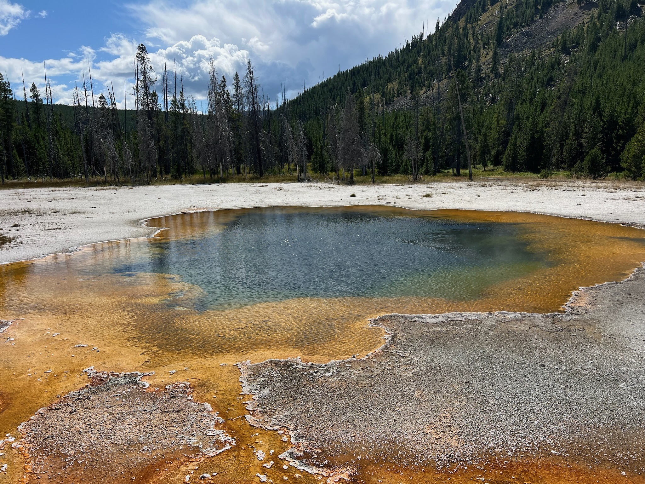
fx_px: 484
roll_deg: +0.6
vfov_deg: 53.1
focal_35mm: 26
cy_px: 242
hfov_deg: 67.3
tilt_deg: -11.3
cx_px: 322
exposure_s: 1/6211
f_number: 1.5
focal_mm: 5.7
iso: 50
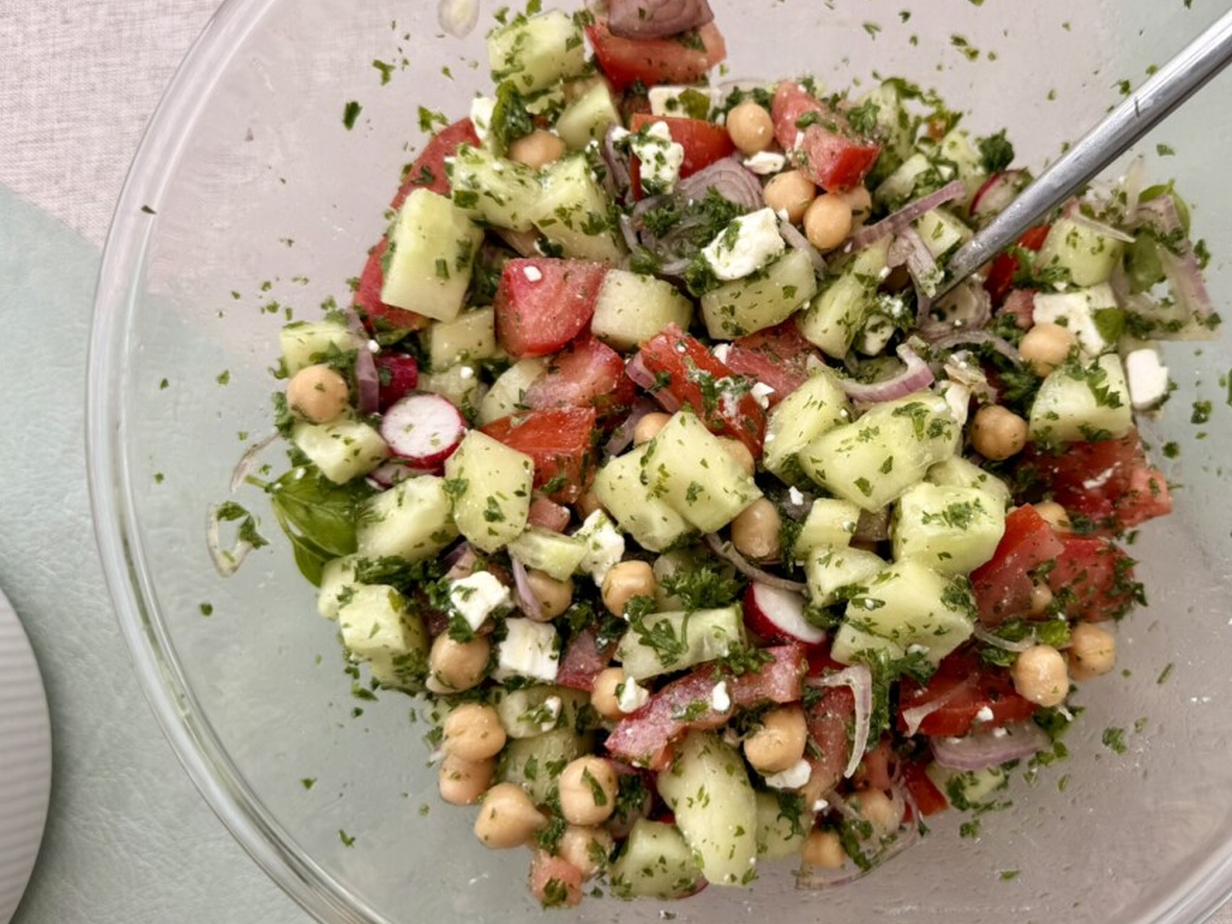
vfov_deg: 42.9
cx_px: 771
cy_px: 447
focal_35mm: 33
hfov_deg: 54.7
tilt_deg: -81.8
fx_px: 1175
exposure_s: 1/514
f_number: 1.78
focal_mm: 6.76
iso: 80
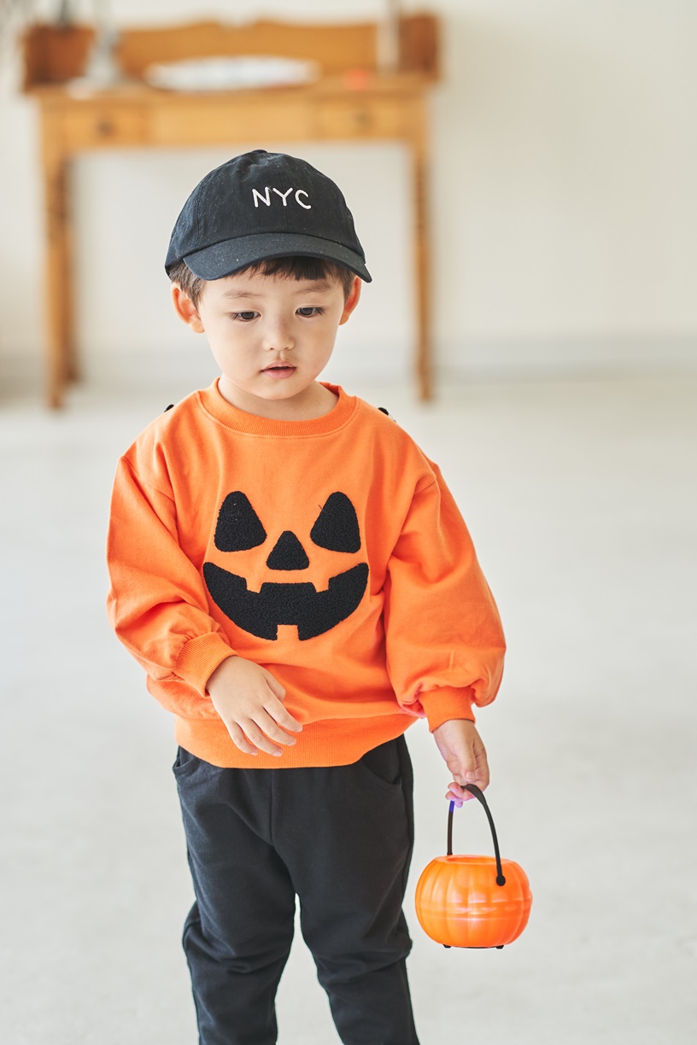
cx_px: 280
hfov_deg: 11.0
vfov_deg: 16.4
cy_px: 515
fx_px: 3630
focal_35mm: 125
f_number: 2.2
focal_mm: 85
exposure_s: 1/200
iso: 400
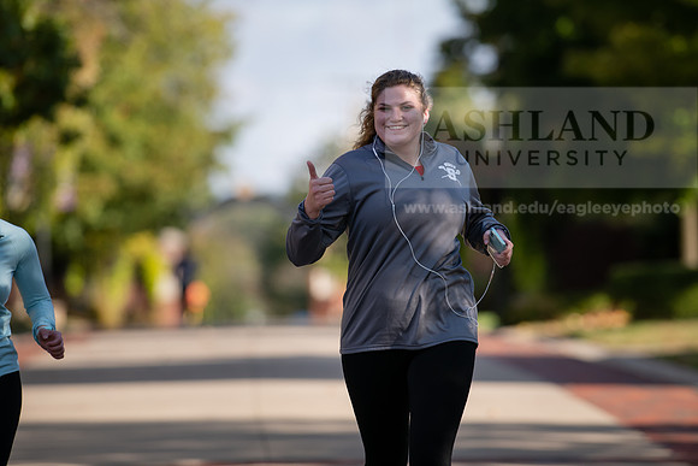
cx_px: 349
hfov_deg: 6.9
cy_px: 233
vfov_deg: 4.6
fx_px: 5818
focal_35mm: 300
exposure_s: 1/800
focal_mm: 300
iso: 200
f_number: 4.5
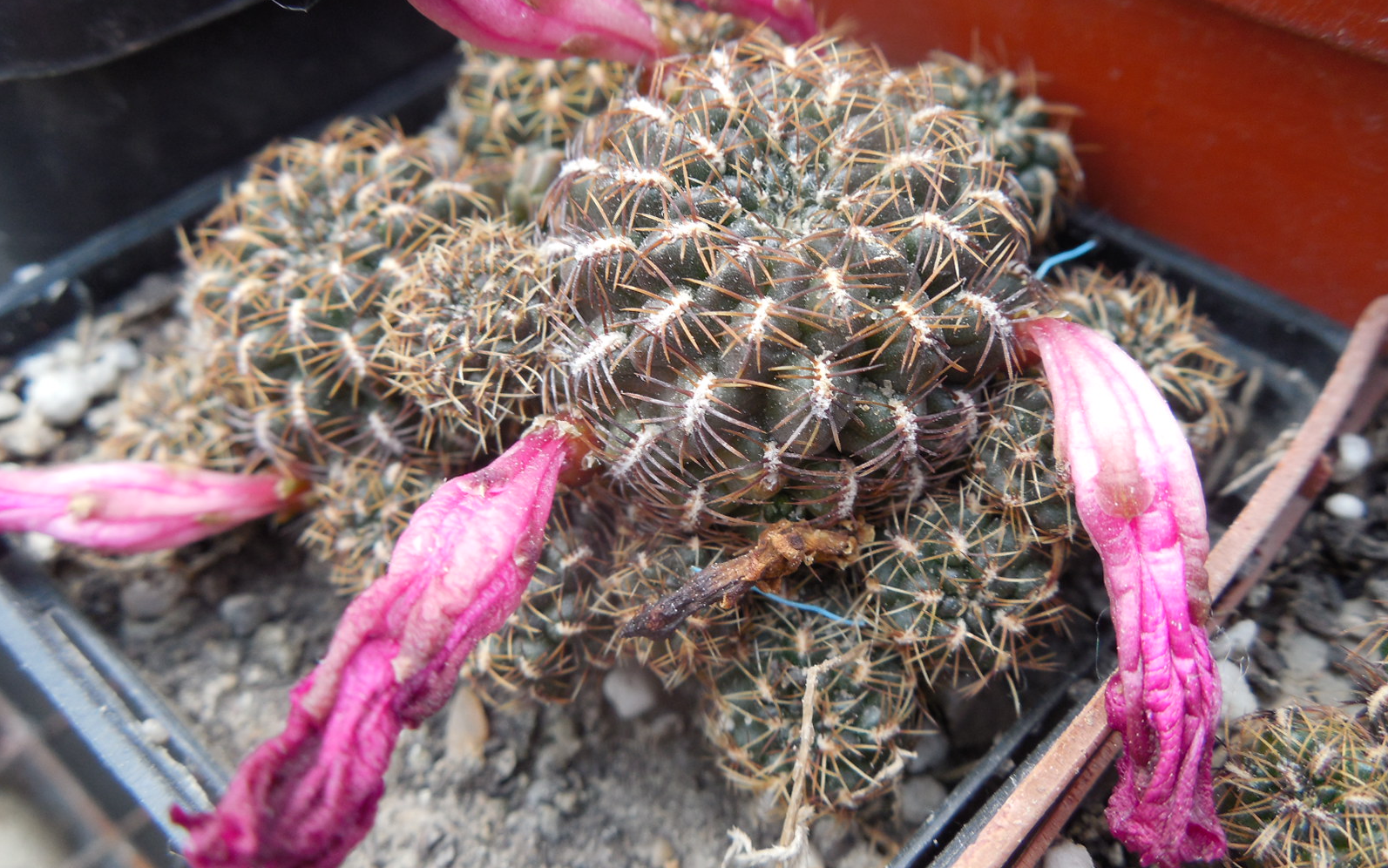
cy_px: 352
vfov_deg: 38.2
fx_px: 1248
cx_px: 695
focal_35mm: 33
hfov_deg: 58.1
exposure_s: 1/40
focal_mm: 5.6
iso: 125
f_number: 3.6
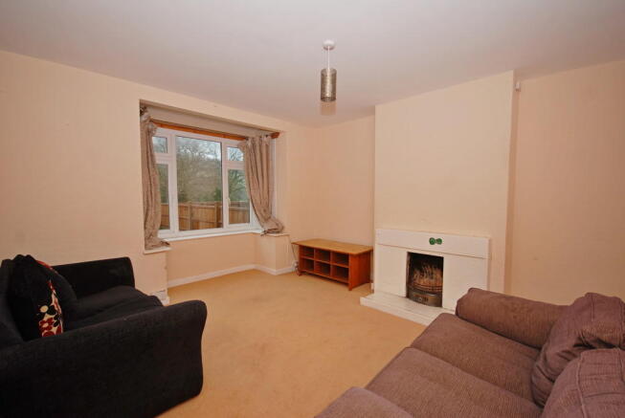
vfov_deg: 77.5
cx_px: 312
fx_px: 261
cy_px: 209
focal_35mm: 15
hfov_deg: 100.3
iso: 100
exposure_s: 1/60
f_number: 4
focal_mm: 10
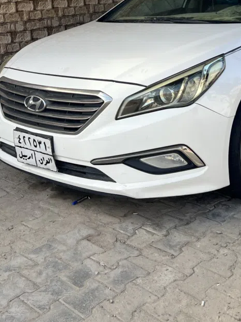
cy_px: 37
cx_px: 137
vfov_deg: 32.3
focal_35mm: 57
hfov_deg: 25.6
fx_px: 529
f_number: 1.5
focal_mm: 5.7
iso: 50
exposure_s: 1/1100
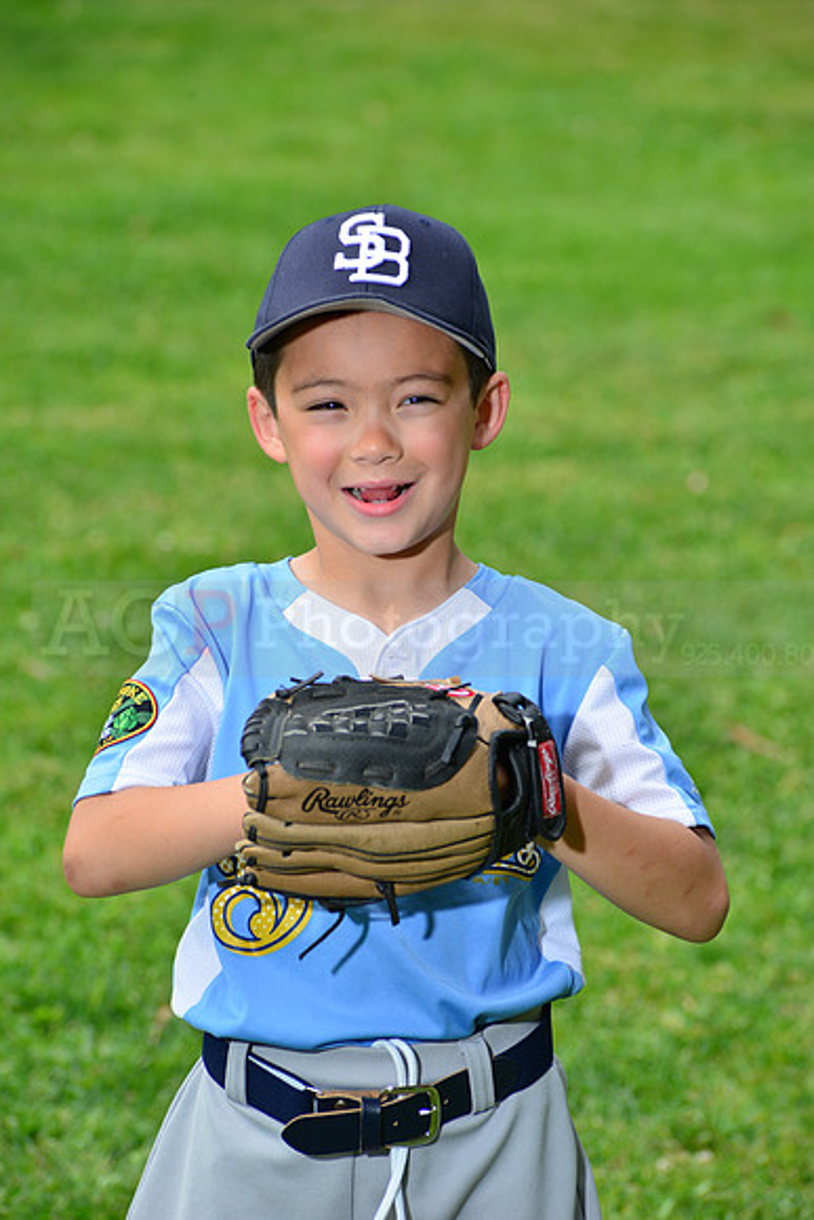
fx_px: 6779
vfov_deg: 10.3
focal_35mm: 200
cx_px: 407
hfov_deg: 6.9
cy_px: 610
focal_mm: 200
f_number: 10
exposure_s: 1/200
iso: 160
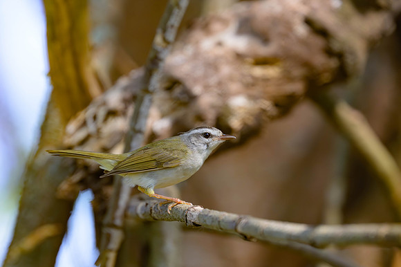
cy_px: 159
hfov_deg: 2.4
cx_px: 158
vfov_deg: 1.6
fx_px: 9403
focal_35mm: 845
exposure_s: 1/2000
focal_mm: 560
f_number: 5
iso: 2000
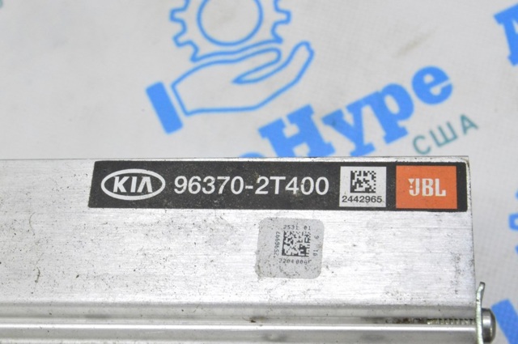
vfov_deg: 16.5
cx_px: 259
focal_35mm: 82
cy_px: 172
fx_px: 1186
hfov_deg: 24.6
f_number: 20
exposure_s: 1/20
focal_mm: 55
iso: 6400
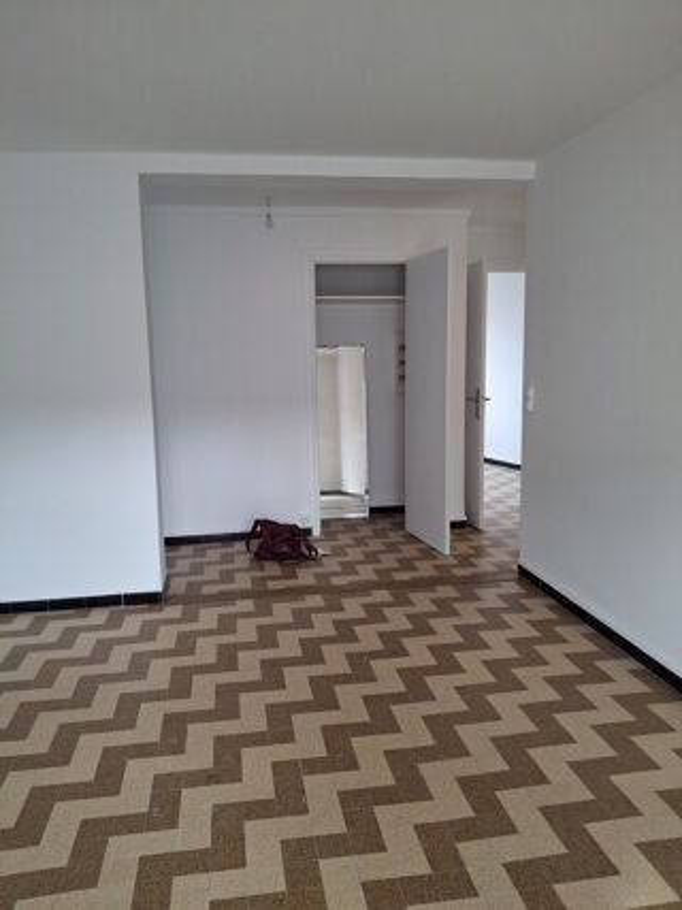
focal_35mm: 25
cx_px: 341
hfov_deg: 54.9
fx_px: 657
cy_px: 455
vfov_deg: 69.4
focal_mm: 4.69
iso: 160
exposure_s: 1/120
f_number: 1.8
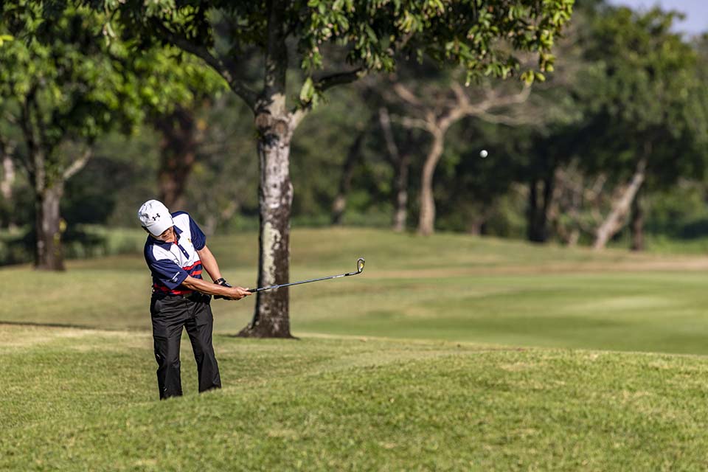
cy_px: 236
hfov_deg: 5.2
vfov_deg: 3.4
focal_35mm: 400
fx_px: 7866
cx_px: 354
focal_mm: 400
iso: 160
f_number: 5.6
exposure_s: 1/1600
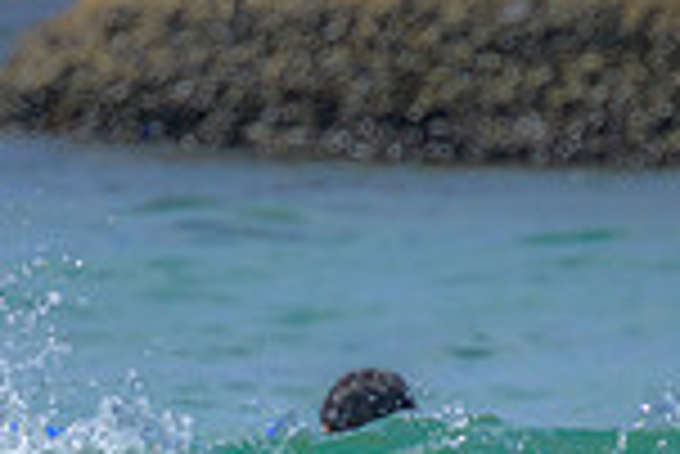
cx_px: 235
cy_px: 762
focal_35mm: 3083
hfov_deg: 0.7
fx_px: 58289
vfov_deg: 0.4
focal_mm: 760
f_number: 11
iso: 720
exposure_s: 1/2000
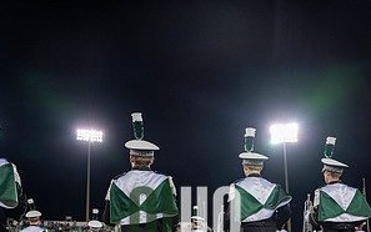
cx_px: 185
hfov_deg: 52.7
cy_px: 221
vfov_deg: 32.3
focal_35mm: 37
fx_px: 374
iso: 1250
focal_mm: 24
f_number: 3.2
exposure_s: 1/500
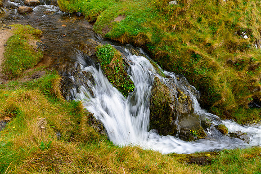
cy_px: 87
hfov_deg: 73.7
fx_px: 174
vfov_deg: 53.2
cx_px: 130
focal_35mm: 24
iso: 100
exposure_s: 1/10
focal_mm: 24
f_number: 8
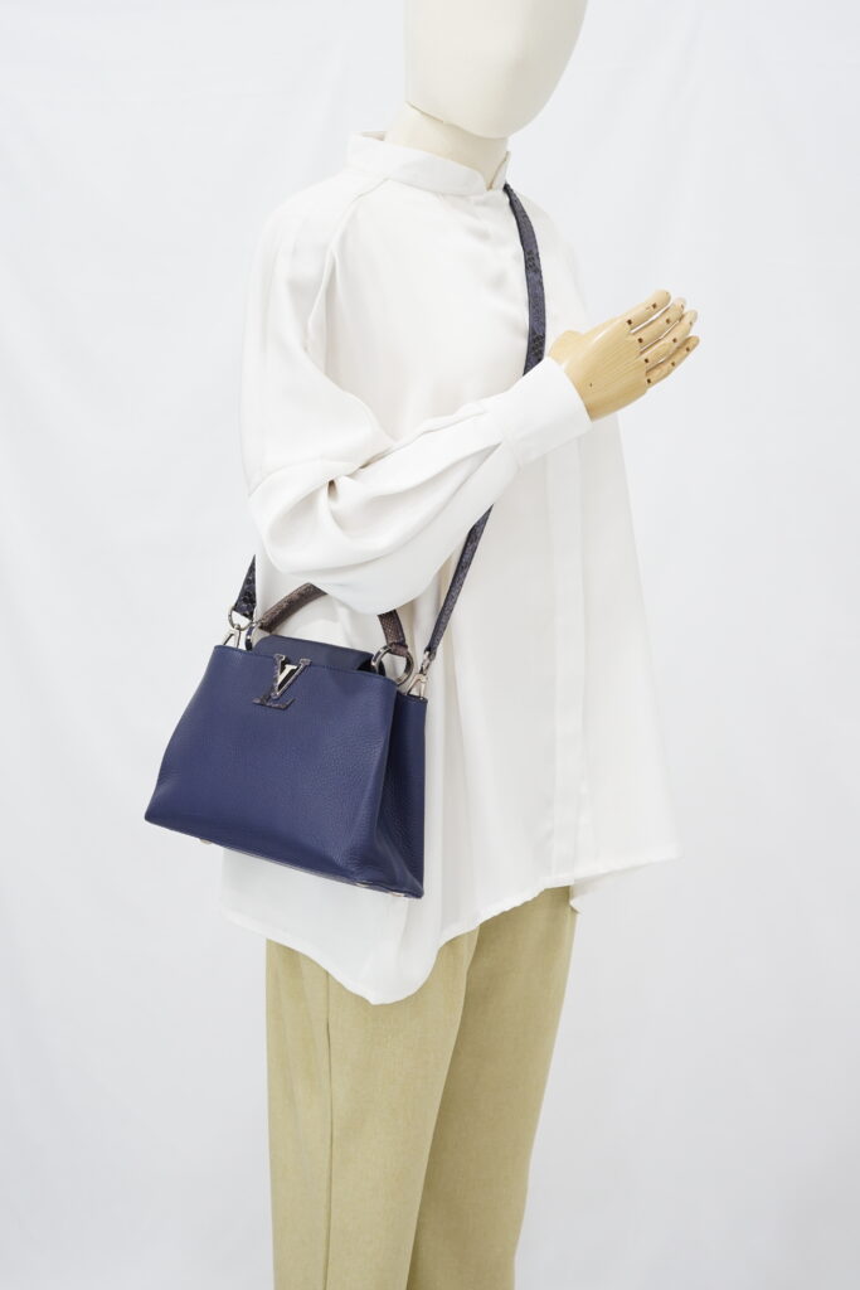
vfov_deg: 39.6
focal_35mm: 50
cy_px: 645
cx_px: 430
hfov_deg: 27.0
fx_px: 1791
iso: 640
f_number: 6.3
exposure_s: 1/8
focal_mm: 50
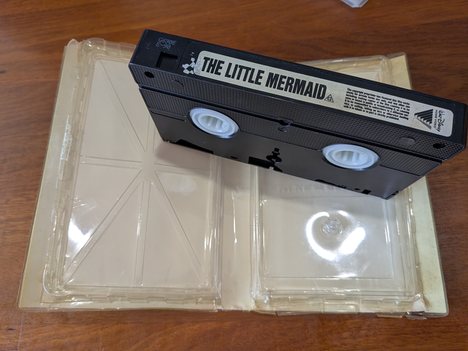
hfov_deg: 71.6
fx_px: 324
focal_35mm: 24
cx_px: 234
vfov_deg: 56.8
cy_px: 176
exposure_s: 1/100
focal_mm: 4.53
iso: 68
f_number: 1.7
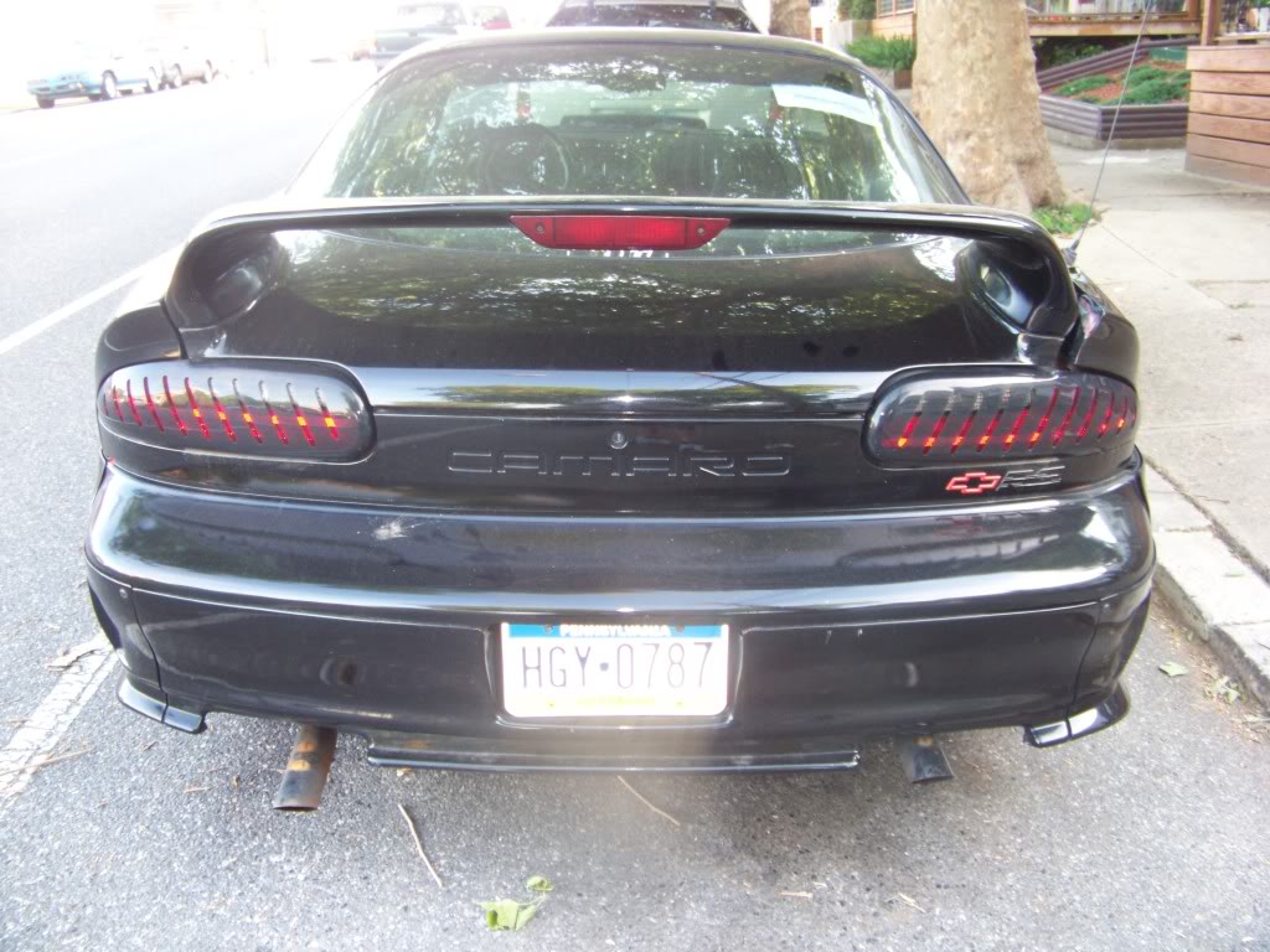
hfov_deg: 51.4
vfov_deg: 39.7
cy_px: 476
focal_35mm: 36
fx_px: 1321
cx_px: 635
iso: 157
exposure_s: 1/30
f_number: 2.8
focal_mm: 5.85
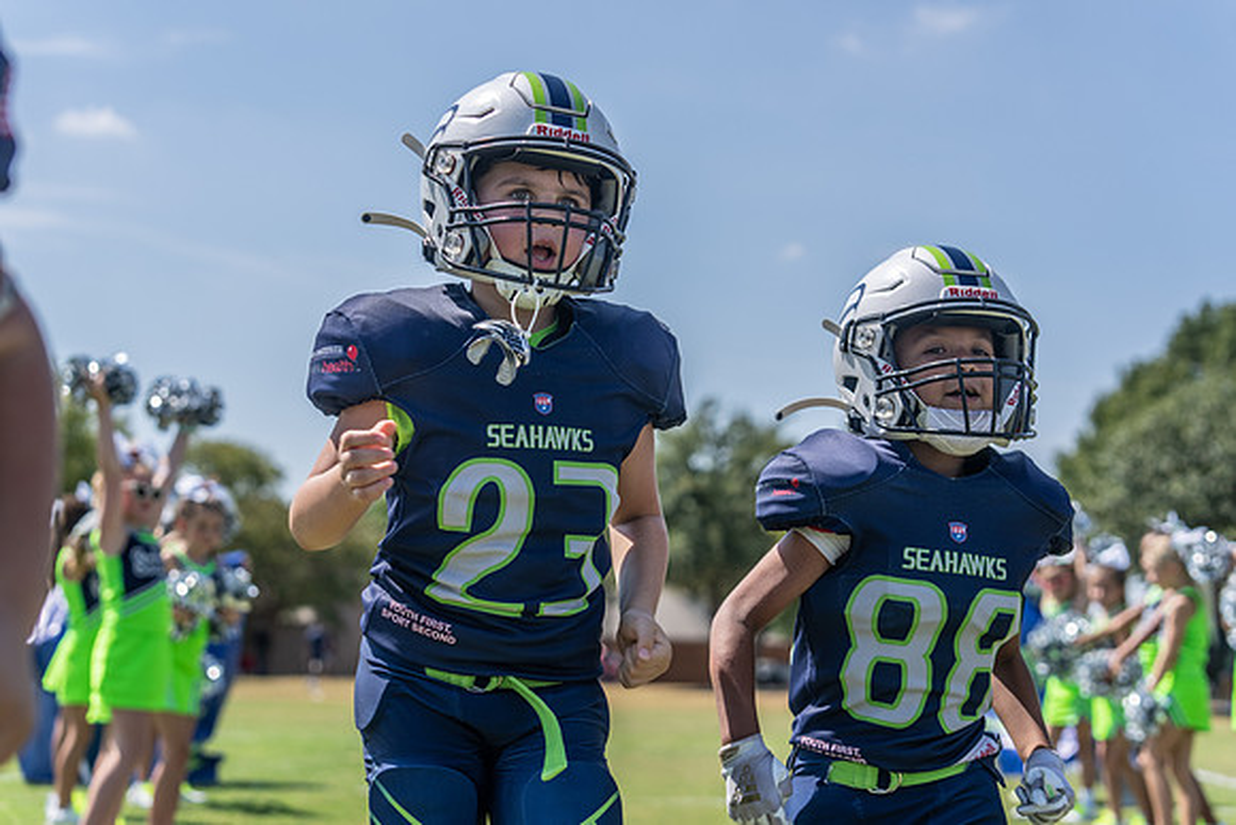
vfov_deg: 19.5
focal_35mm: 70
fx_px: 2404
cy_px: 412
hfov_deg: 28.8
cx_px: 618
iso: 100
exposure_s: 1/1250
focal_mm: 70
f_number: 4
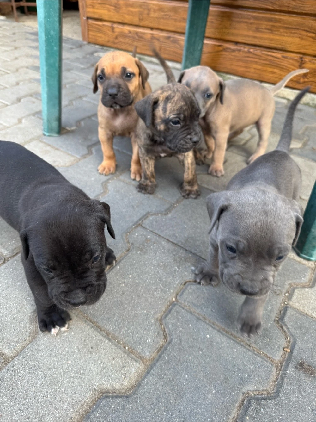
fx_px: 292
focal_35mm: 24
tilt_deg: -30.8
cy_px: 211
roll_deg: -4.2
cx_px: 158
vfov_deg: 71.6
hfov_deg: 56.8
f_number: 1.78
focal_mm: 6.76
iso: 100
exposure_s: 1/121
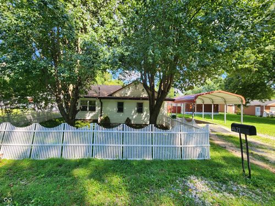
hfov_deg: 106.2
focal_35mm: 13
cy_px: 103
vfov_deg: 89.9
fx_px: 103
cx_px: 138
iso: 50
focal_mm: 2.2
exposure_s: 1/300
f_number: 2.2
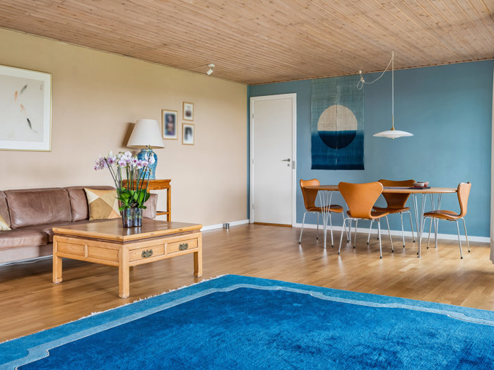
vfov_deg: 42.9
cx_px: 259
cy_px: 183
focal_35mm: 33
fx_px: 471
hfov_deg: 55.3
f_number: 6.3
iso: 400
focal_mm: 30
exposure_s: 1/80
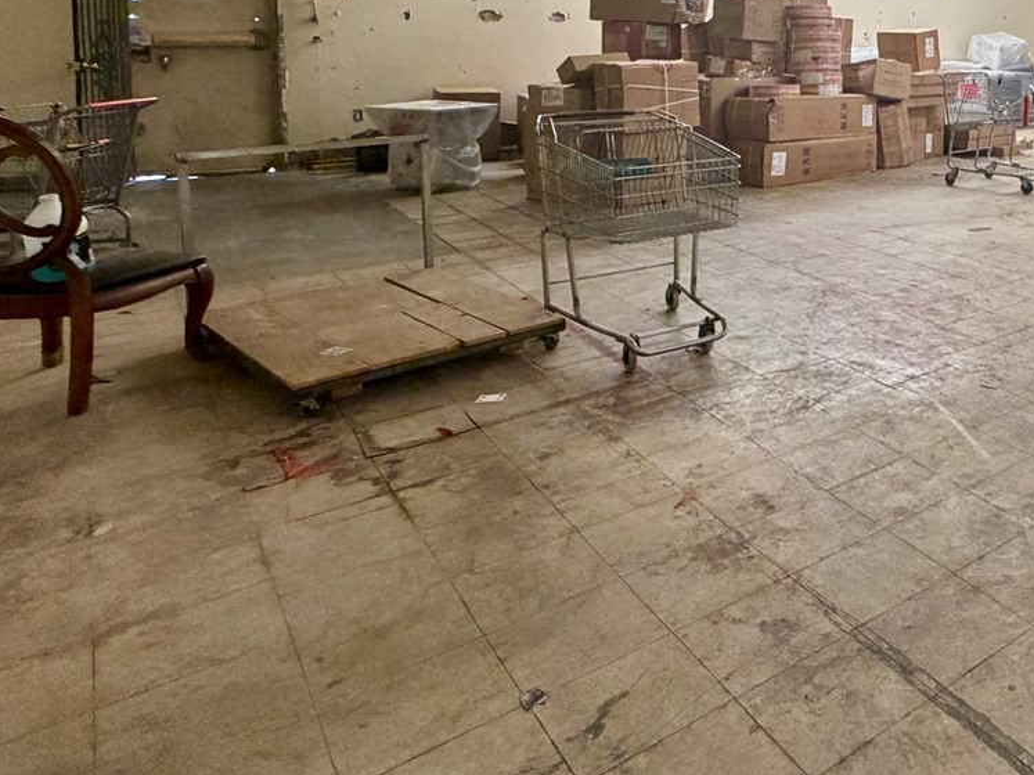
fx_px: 896
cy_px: 91
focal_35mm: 30
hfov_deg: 47.2
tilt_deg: -4.5
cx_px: 1084
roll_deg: -0.7
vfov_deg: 43.2
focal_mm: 2.22
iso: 400
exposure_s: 1/60
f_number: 2.2
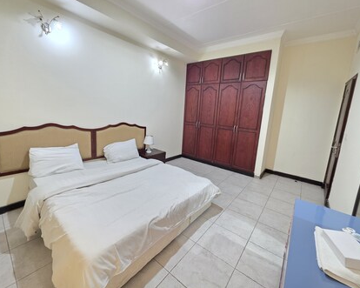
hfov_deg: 100.7
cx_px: 180
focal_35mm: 14
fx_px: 149
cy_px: 141
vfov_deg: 87.9
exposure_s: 1/50
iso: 200
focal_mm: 2.2
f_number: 1.9
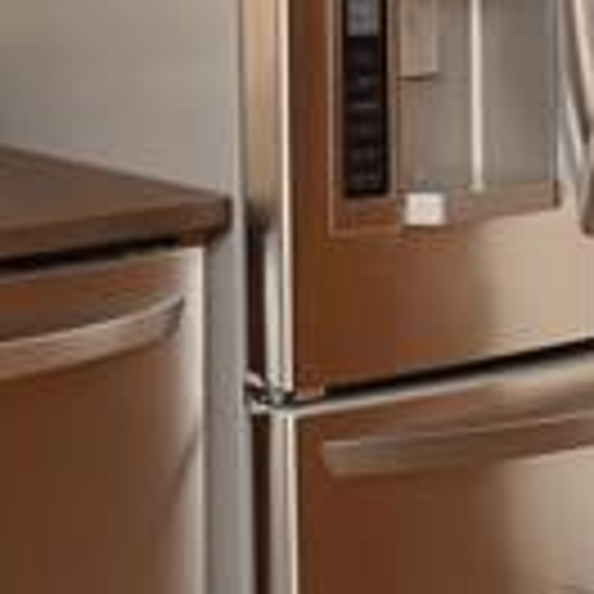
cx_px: -36
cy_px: -155
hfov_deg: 15.2
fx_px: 2174
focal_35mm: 112
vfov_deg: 14.9
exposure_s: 1/60
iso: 800
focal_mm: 17
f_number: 13
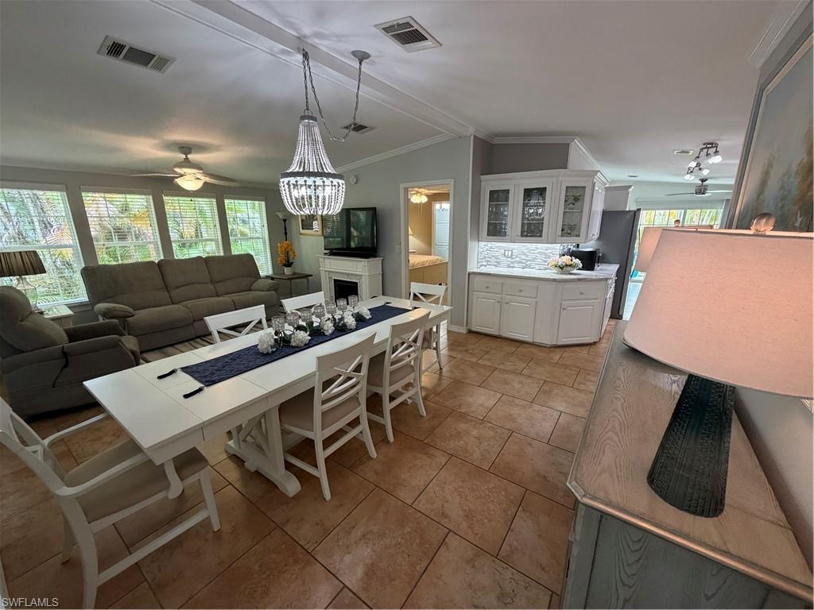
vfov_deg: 85.7
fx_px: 329
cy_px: 305
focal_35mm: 14
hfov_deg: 102.1
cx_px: 407
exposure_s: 1/120
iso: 320
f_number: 2.2
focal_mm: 2.22
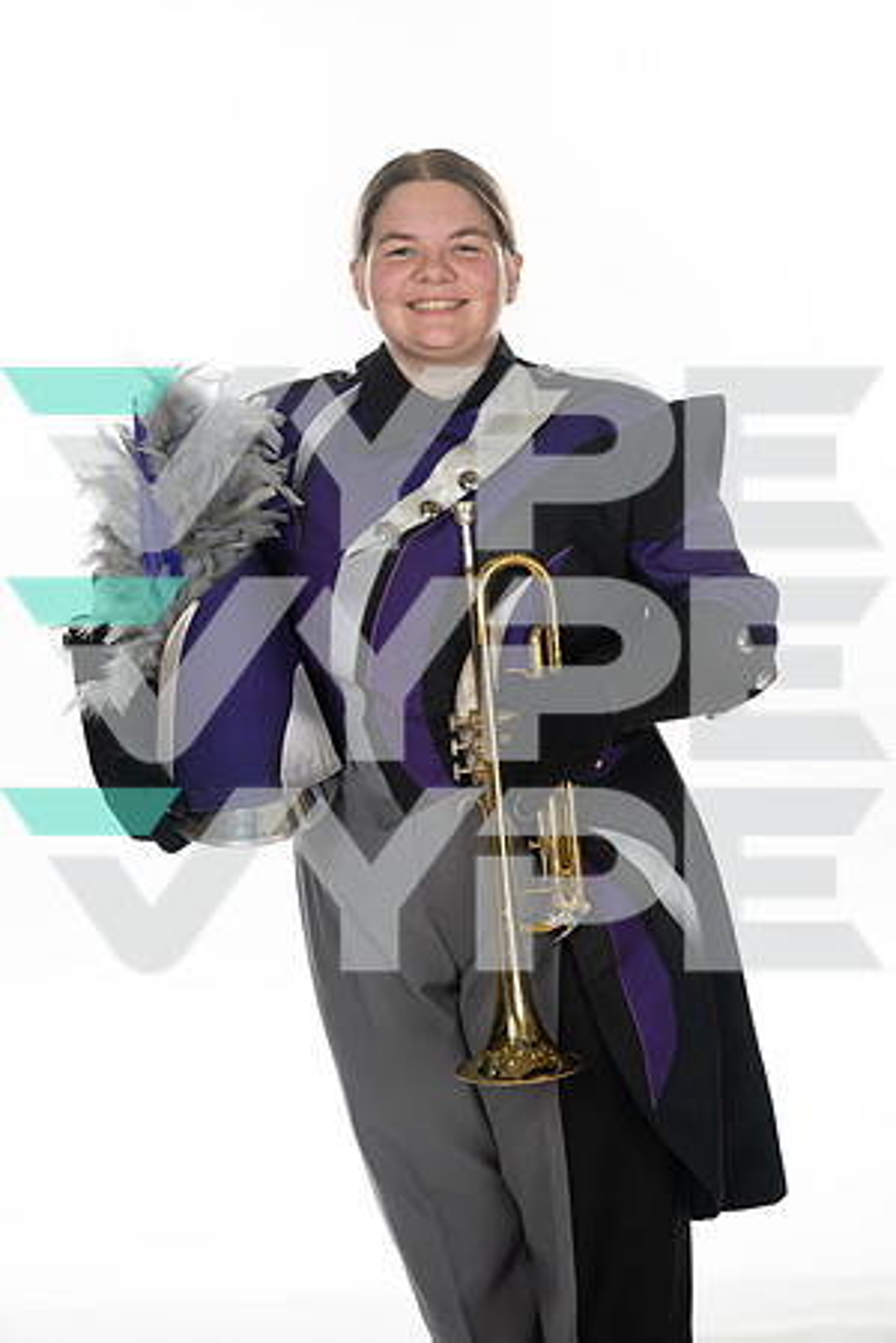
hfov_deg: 26.0
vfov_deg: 38.2
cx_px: 448
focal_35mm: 52
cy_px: 672
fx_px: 1941
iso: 800
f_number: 7.1
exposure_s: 1/320
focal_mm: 52
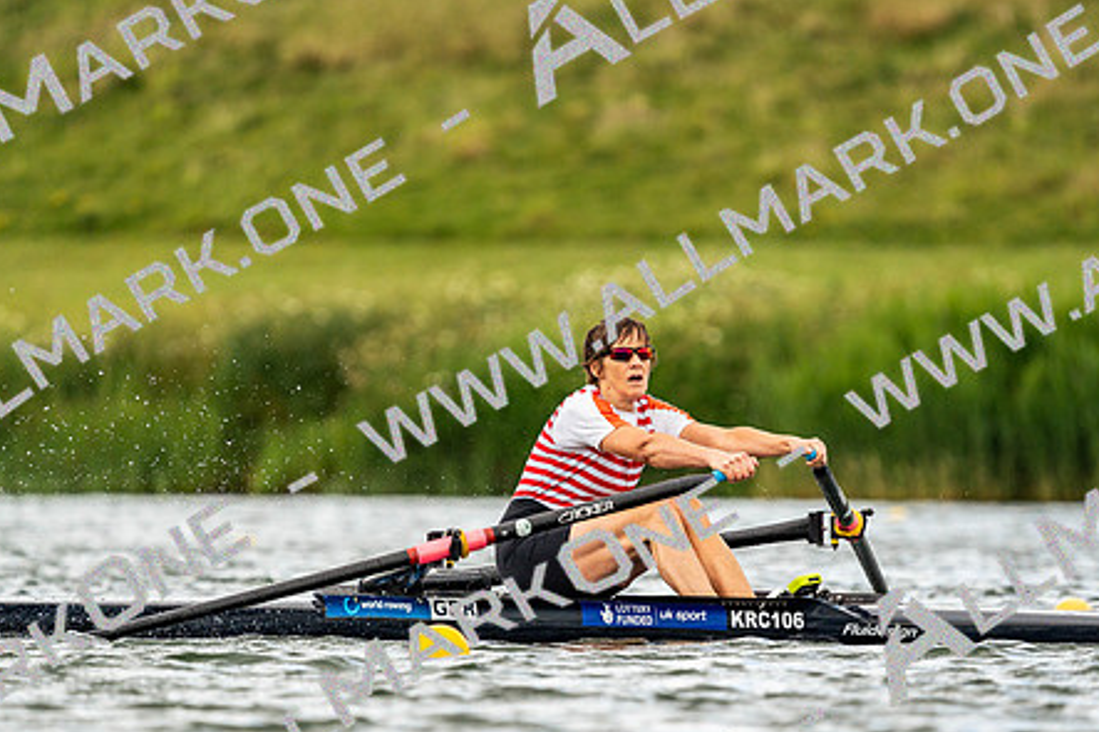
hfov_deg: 2.9
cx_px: 665
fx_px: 21879
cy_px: 470
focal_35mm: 717
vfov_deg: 1.9
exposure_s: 1/2000
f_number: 6.3
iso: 640
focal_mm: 547
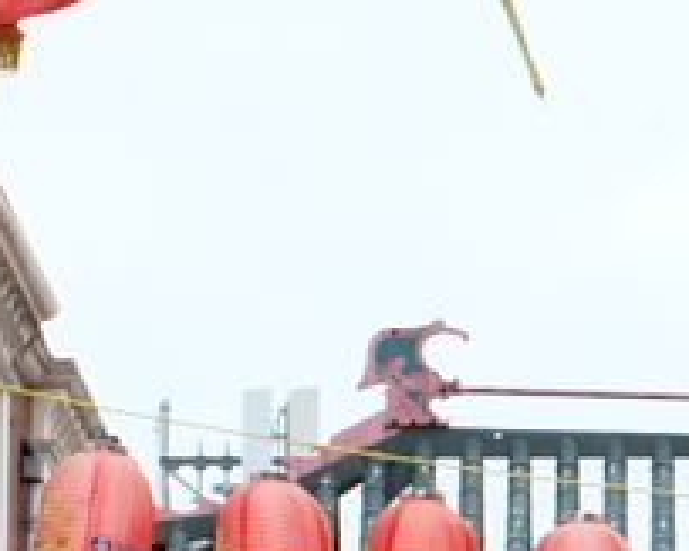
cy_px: 1384
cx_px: 746
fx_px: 6013
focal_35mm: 295
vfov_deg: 5.1
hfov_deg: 6.5
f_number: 6.3
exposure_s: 1/180
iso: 320
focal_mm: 33
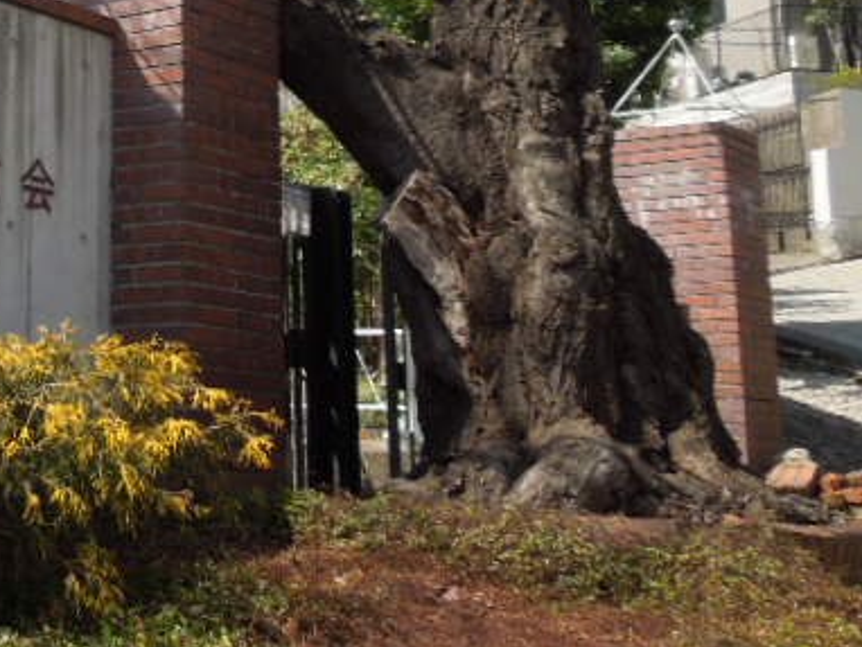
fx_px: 1669
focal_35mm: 67
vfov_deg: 21.4
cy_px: 41
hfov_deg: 26.5
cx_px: -108
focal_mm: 4.5
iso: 100
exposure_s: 1/640
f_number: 3.3
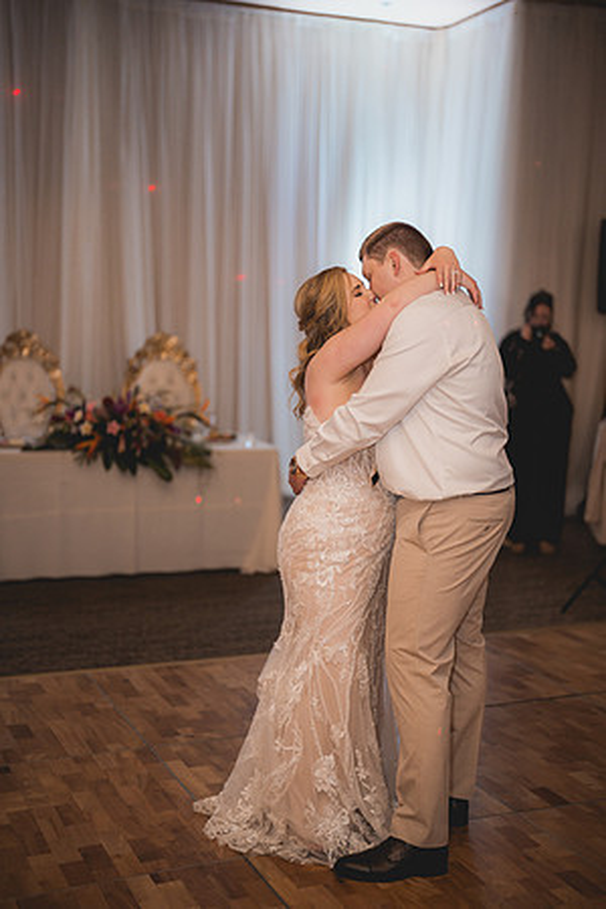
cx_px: 303
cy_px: 454
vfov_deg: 39.6
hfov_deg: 27.0
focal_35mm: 50
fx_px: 1262
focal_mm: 50
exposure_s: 1/160
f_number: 1.2
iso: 800
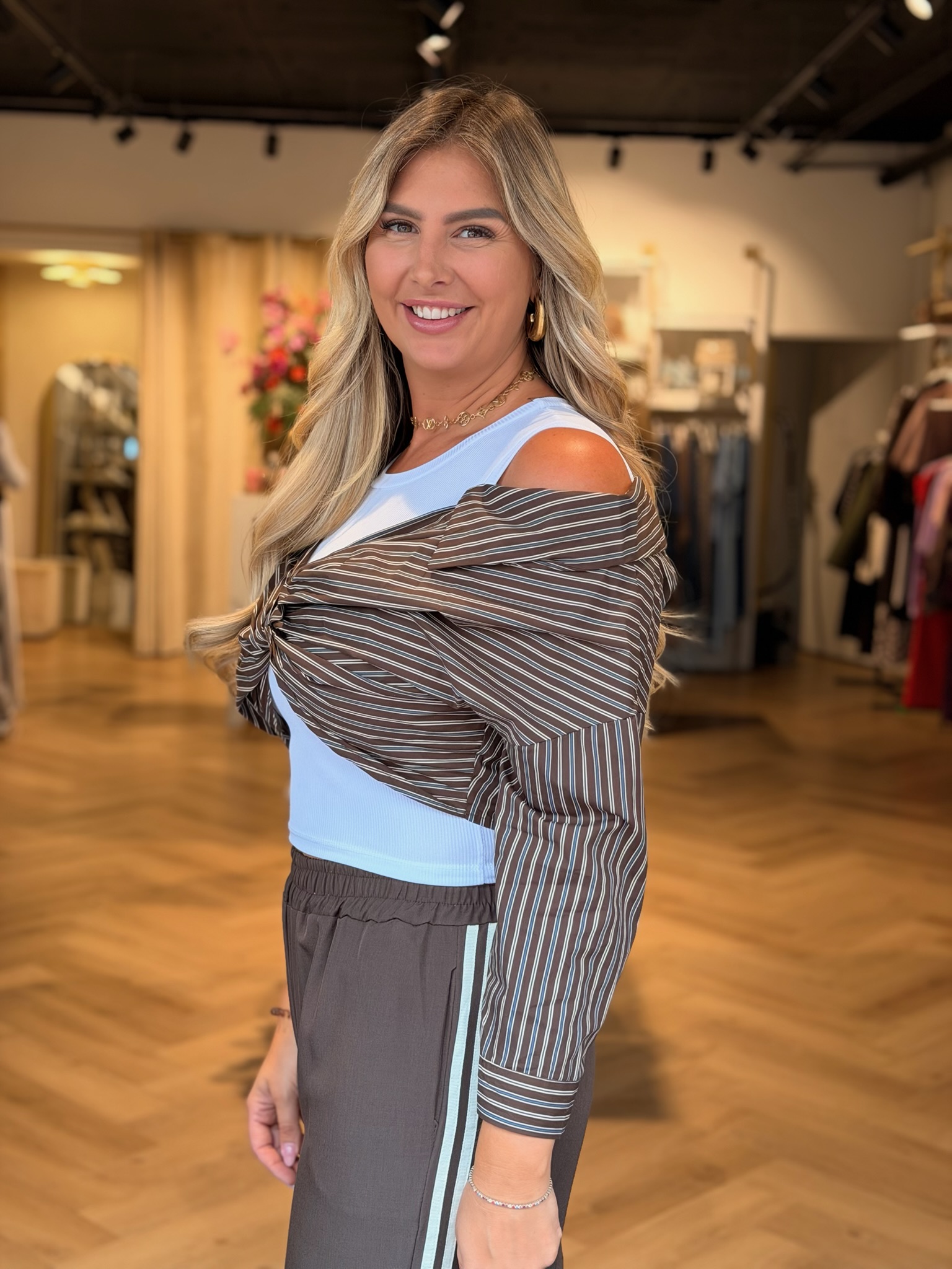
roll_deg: -1.6
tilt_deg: -8.3
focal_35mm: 48
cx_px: 476
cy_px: 634
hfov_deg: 30.3
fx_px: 1760
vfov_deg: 39.7
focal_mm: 6.76
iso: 80
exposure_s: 1/121
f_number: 1.78
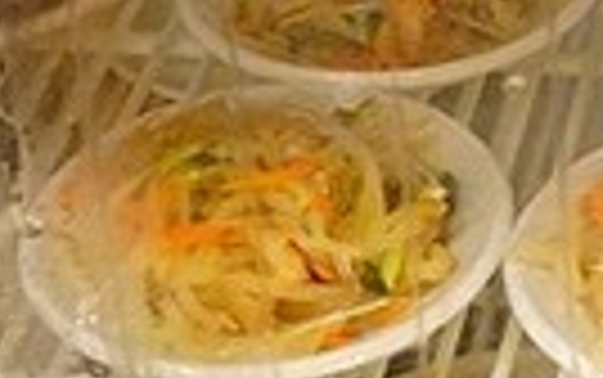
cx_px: 544
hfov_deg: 12.1
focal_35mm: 171
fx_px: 2817
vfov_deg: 7.6
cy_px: -117
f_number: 4
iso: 3200
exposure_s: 1/50
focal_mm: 25
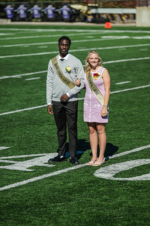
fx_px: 1062
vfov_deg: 12.1
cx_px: 75
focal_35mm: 170
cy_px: 113
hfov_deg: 8.1
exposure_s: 1/1600
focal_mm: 170
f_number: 3.5
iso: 100
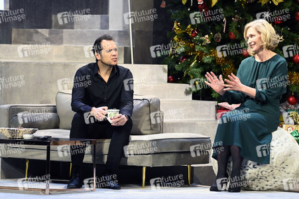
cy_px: 100
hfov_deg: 8.6
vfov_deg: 5.7
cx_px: 150
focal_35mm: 240
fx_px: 1992
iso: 5000
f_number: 5.6
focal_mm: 240
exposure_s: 1/400
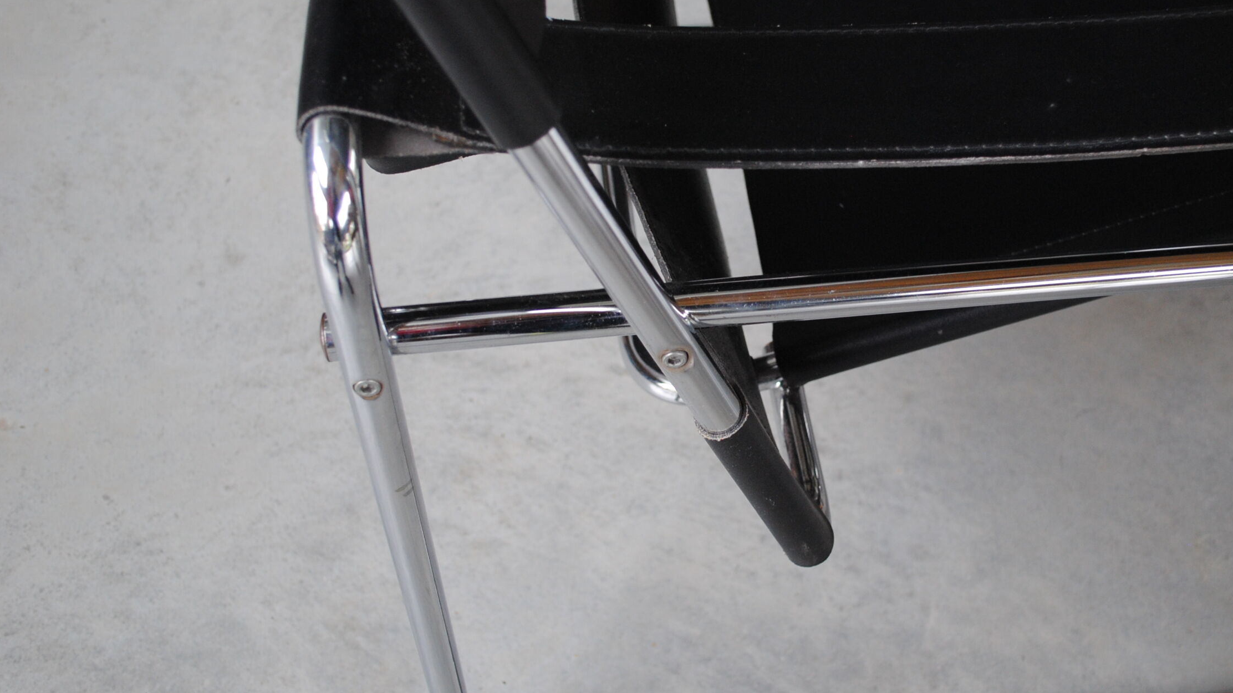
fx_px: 1340
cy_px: 324
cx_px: 747
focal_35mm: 41
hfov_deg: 49.1
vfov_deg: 29.0
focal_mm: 20
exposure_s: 1/30
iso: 360
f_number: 3.8
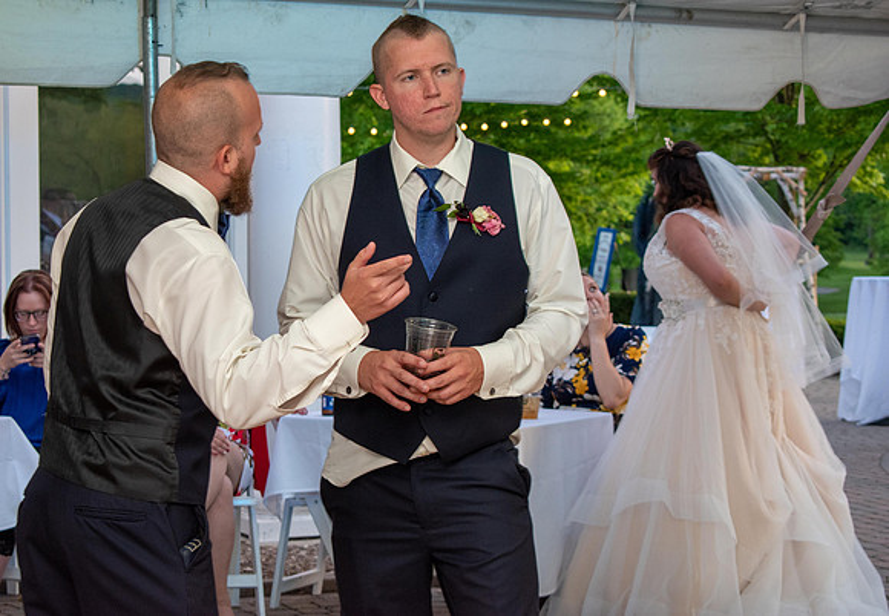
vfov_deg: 14.8
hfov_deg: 21.2
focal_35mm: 95
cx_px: 370
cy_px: 271
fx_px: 2376
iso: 800
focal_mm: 55
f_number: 5.6
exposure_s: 1/60
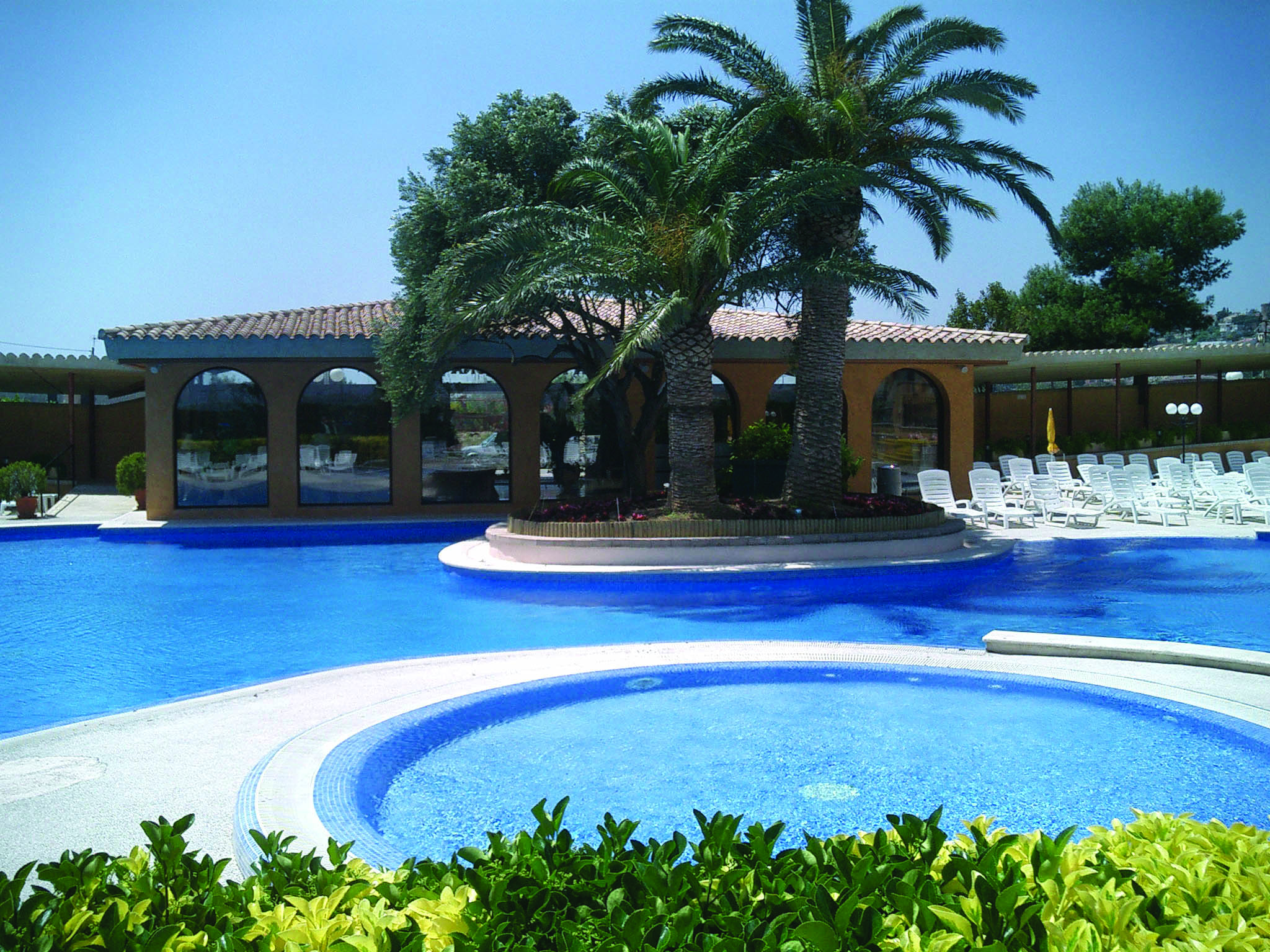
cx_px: 635
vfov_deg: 40.7
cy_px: 476
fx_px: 1284
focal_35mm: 35
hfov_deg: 52.6
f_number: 4.2
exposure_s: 1/1000
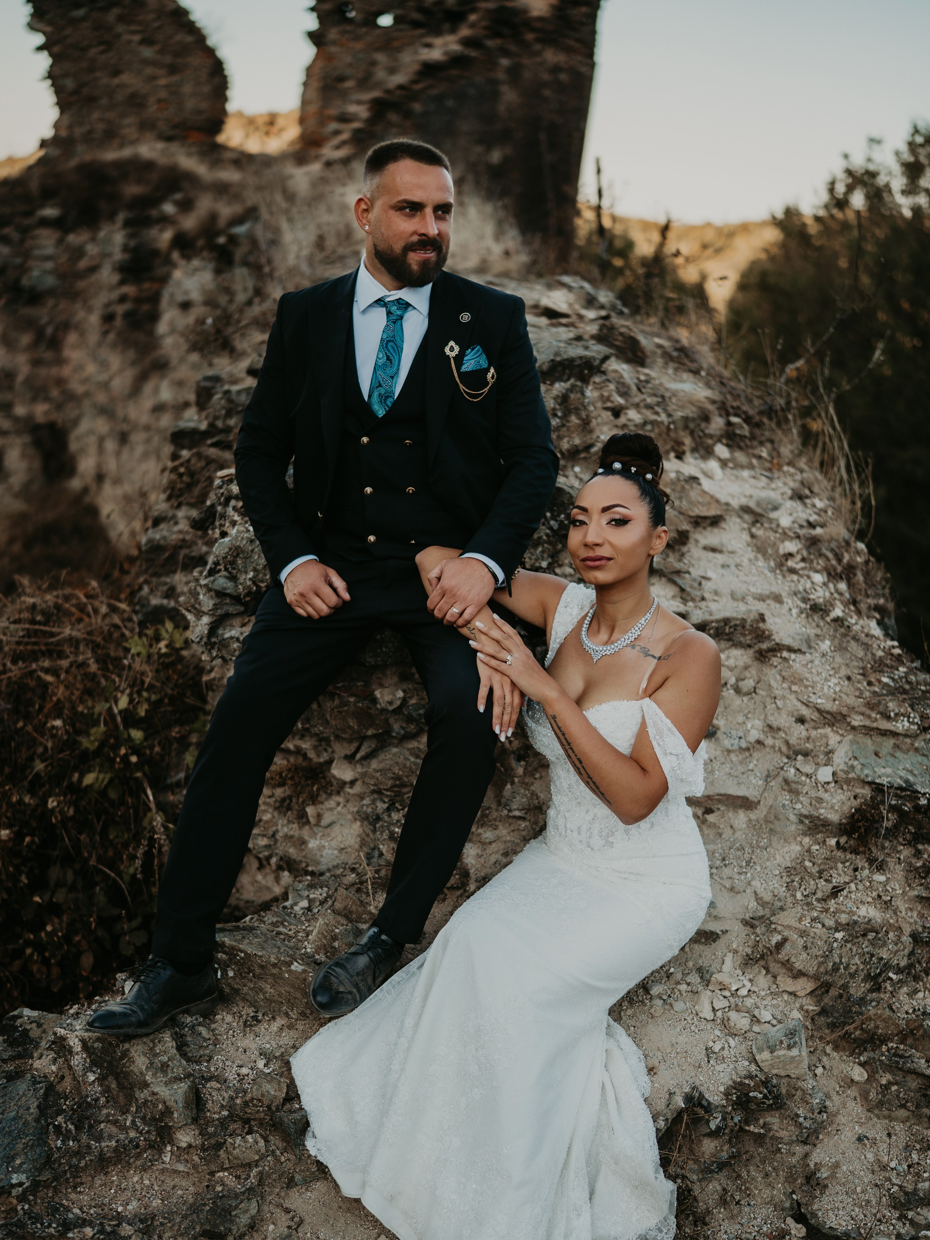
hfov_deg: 37.7
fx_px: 1361
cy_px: 679
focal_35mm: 38
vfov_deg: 48.9
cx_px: 465
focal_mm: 35
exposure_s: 1/1250
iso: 100
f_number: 1.4
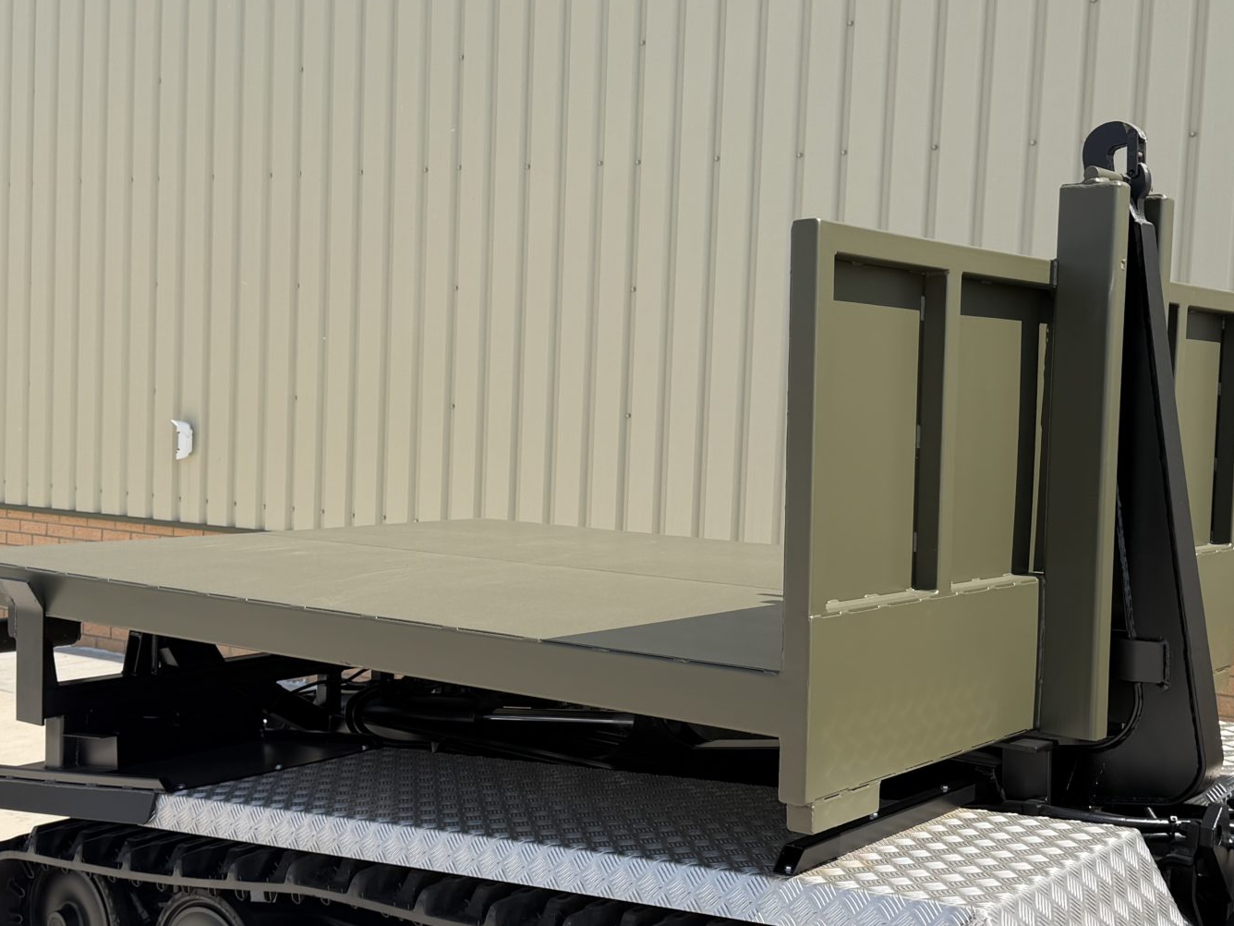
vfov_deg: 31.5
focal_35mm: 46
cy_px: 507
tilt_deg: -3.3
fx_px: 1640
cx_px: 720
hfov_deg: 41.1
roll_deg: -1.8
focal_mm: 6.76
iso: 80
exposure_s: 1/3279
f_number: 1.78
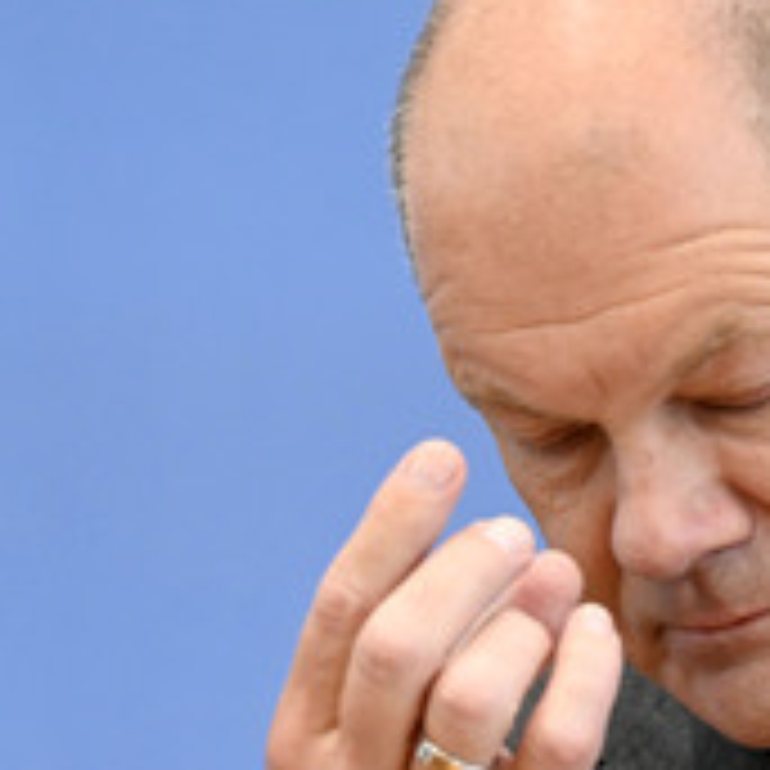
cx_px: 907
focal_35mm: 359
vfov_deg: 4.9
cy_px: 468
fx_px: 9035
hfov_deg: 4.9
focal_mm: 160
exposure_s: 1/640
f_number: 6.3
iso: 5000
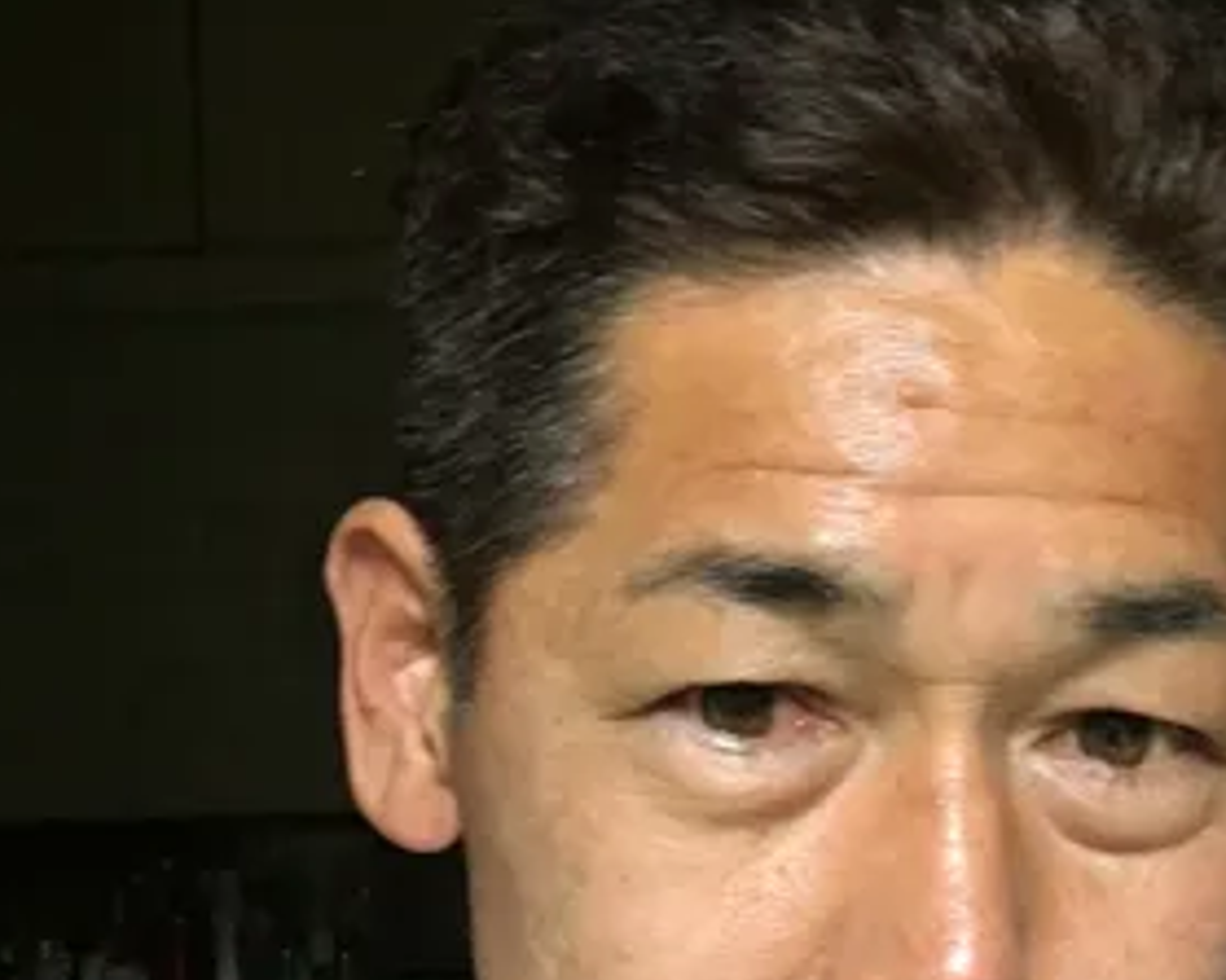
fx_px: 2358
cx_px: 672
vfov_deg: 23.3
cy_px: 677
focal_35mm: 65
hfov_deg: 29.1
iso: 125
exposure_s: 1/15
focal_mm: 2.65
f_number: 2.2
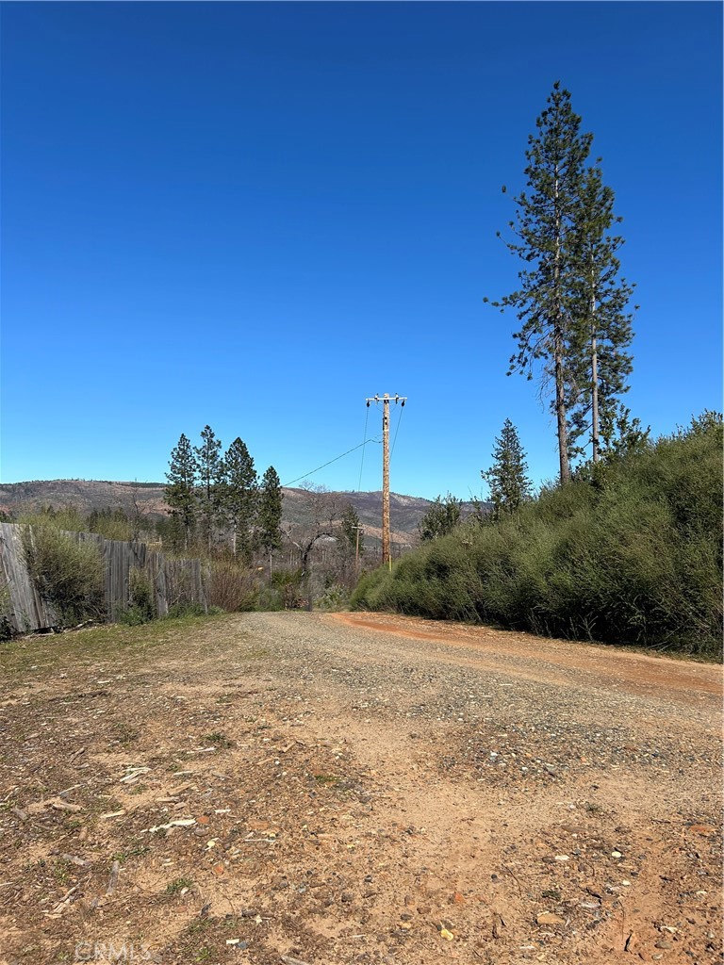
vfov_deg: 67.3
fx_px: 725
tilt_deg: +6.6
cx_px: 362
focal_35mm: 26
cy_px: 482
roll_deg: -2.1
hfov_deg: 53.1
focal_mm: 5.7
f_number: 1.5
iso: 50
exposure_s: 1/4831
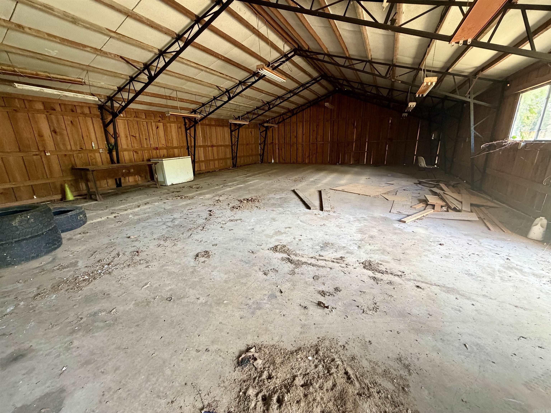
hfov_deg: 102.1
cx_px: 276
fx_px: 223
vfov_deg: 85.7
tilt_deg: -16.0
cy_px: 206
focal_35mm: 14
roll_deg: +1.9
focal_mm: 2.22
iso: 400
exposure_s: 1/60
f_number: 2.2
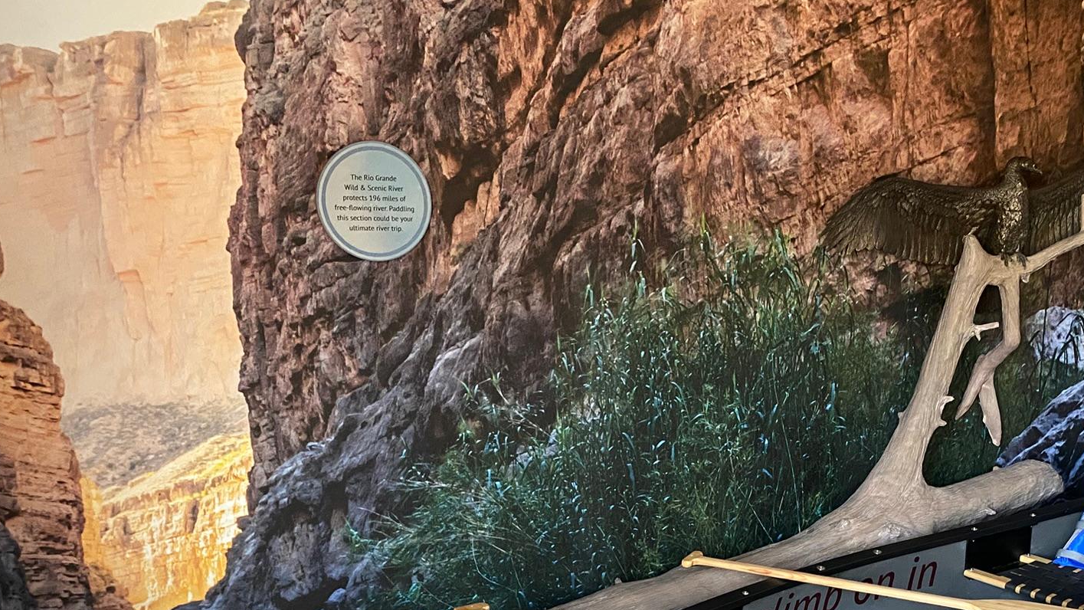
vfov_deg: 28.1
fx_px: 1178
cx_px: 687
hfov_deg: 48.9
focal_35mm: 41
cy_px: 527
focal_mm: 4.25
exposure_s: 1/30
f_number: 1.8
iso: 800
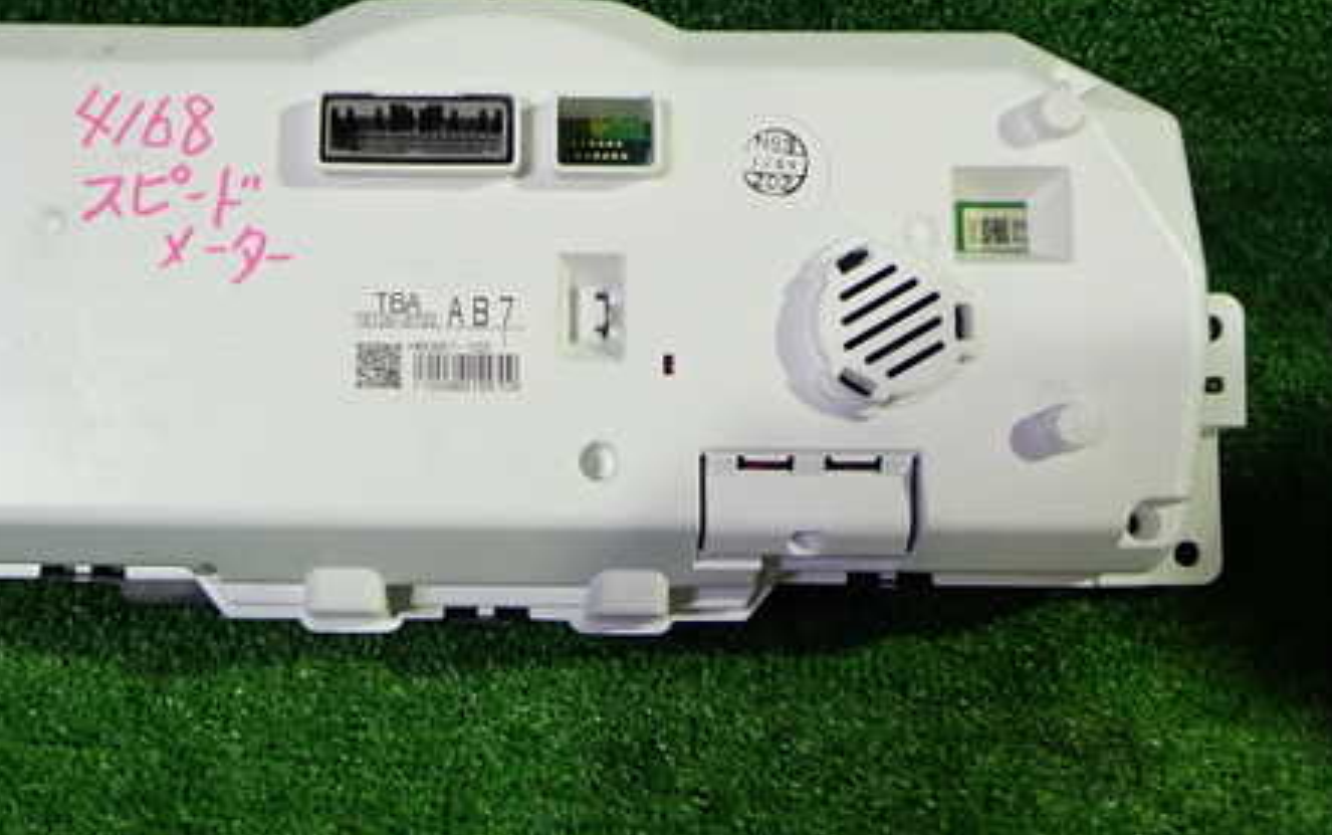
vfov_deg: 27.9
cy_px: 286
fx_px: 1671
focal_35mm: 46
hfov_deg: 43.1
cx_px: 494
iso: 200
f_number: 2.4
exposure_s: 1/30
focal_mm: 5.79
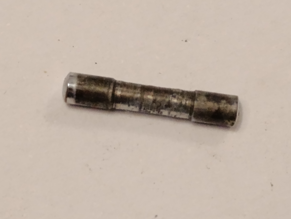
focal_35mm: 185
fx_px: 1557
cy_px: 110
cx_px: 146
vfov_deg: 8.0
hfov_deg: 10.7
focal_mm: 6.14
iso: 640
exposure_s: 1/100
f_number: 1.6
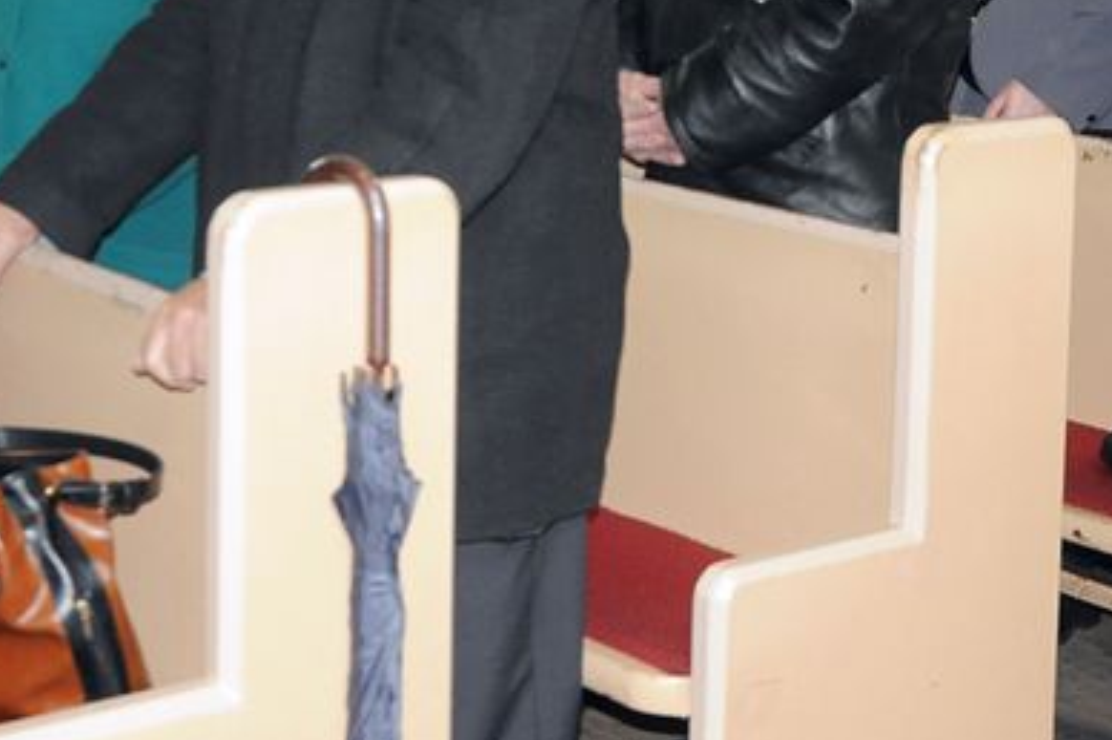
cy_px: 10
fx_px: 2534
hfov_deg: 24.7
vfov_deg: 16.3
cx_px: 648
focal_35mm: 82
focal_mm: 25
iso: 1600
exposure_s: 1/60
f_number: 5
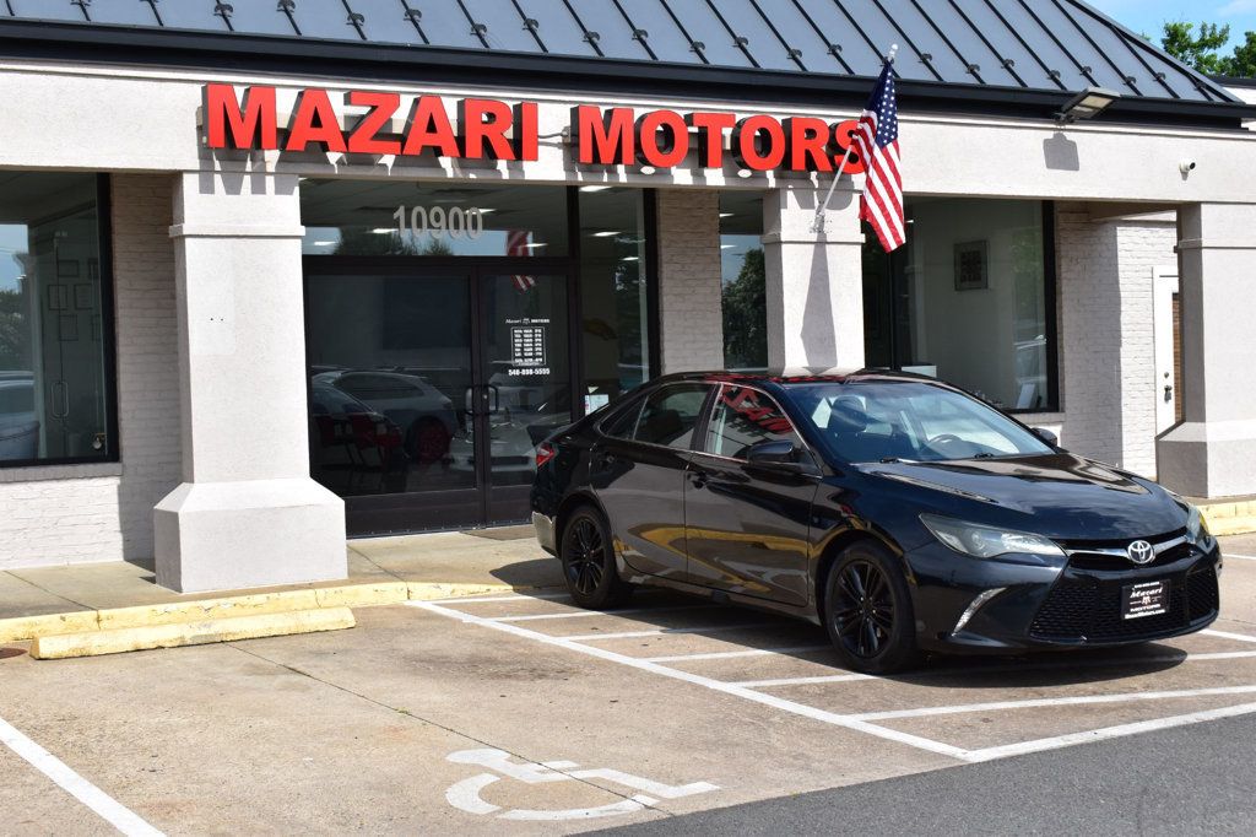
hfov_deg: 38.9
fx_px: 1779
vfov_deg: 26.5
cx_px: 628
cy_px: 418
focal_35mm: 51
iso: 360
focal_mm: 34
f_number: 11
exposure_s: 1/500
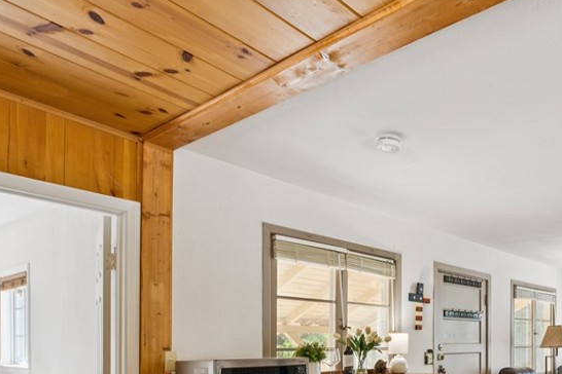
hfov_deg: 55.6
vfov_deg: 39.8
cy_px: 339
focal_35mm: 30
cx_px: 472
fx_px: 474
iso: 100
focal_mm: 16.2
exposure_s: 1/2.5
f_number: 13
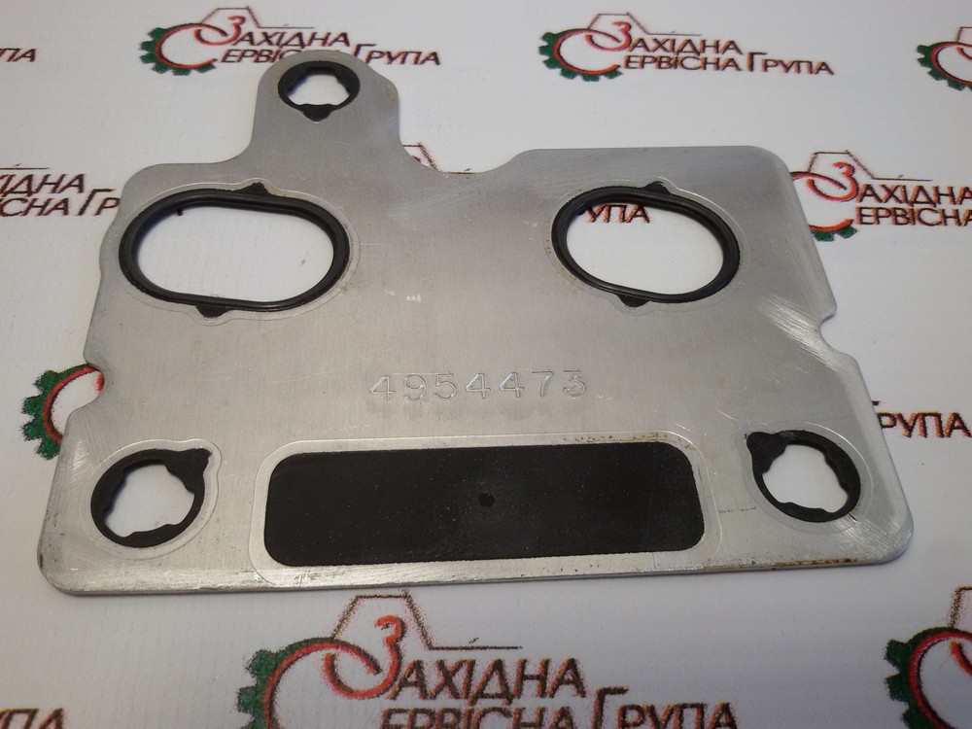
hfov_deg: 58.4
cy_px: 364
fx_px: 870
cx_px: 486
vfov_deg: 45.4
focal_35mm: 31
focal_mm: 2.93
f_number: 2.4
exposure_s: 1/100
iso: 50
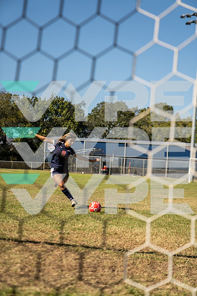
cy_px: 148
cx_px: 98
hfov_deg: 19.5
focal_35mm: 70
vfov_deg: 28.8
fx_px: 575
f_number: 2.8
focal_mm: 70
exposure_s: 1/2000
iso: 100
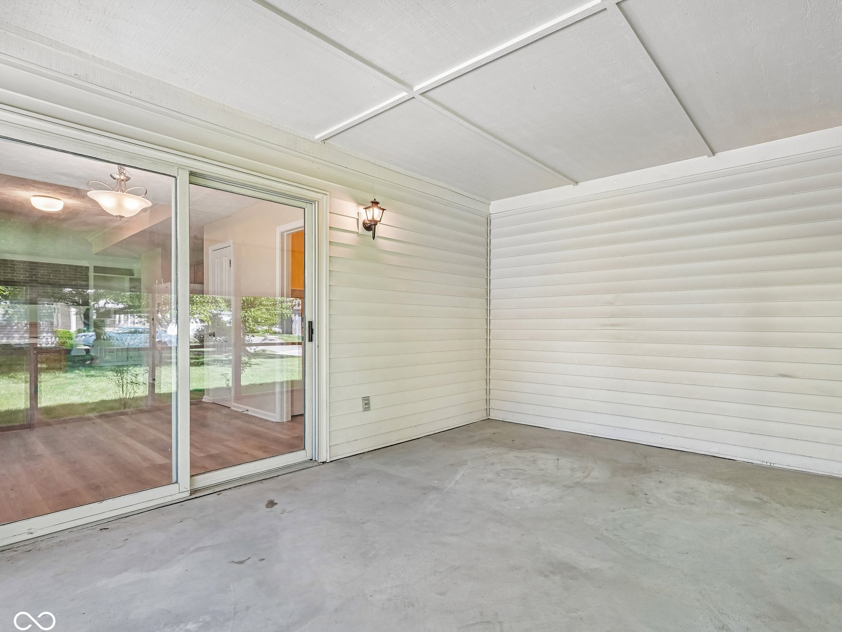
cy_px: 326
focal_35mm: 18
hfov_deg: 87.1
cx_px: 485
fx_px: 438
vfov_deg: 71.6
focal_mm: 16
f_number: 8
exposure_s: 1/30
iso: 640
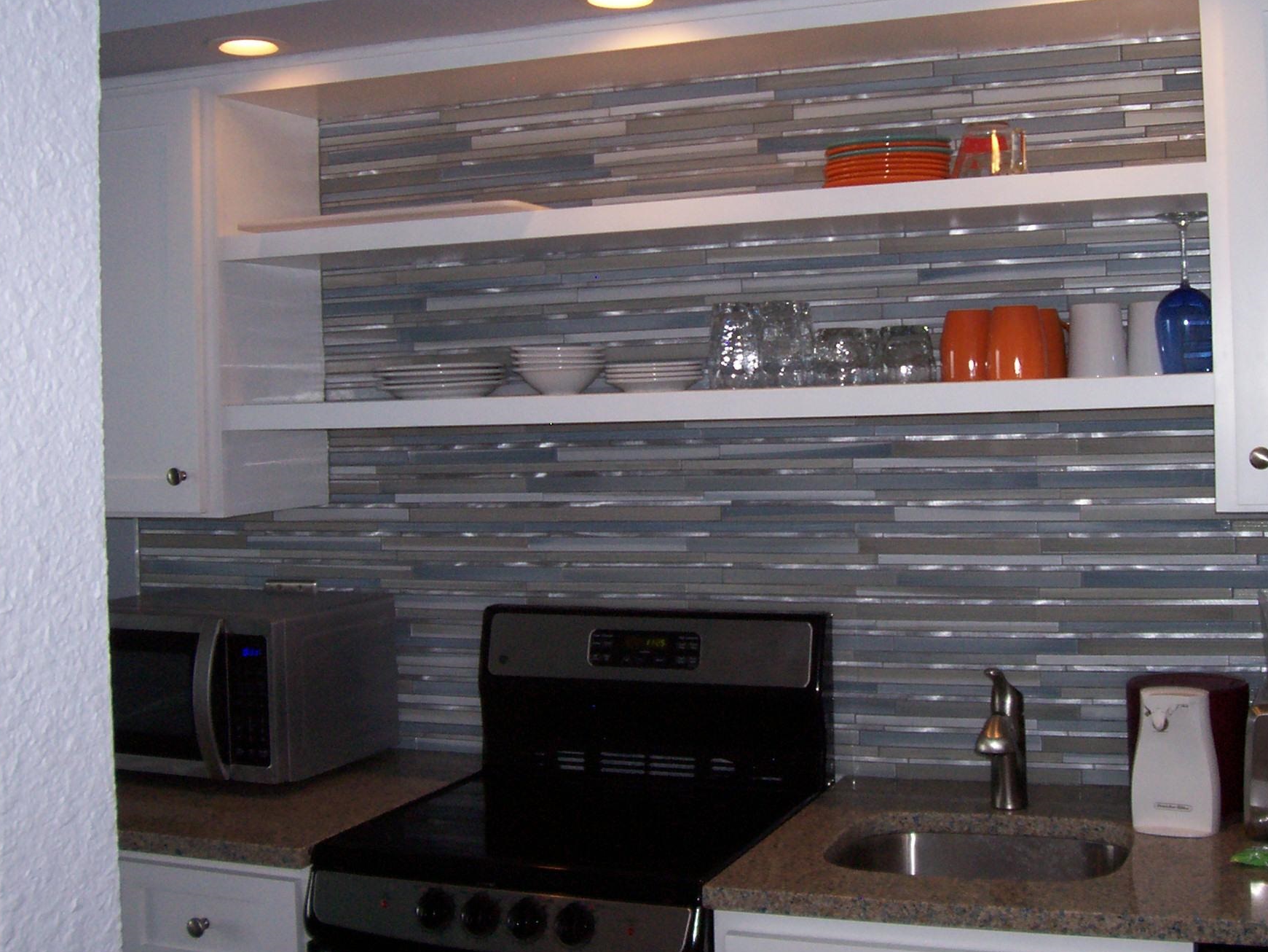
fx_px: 1648
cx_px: 794
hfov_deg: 41.8
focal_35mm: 45
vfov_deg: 32.1
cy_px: 413
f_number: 2.7
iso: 140
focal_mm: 5.6
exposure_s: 1/112
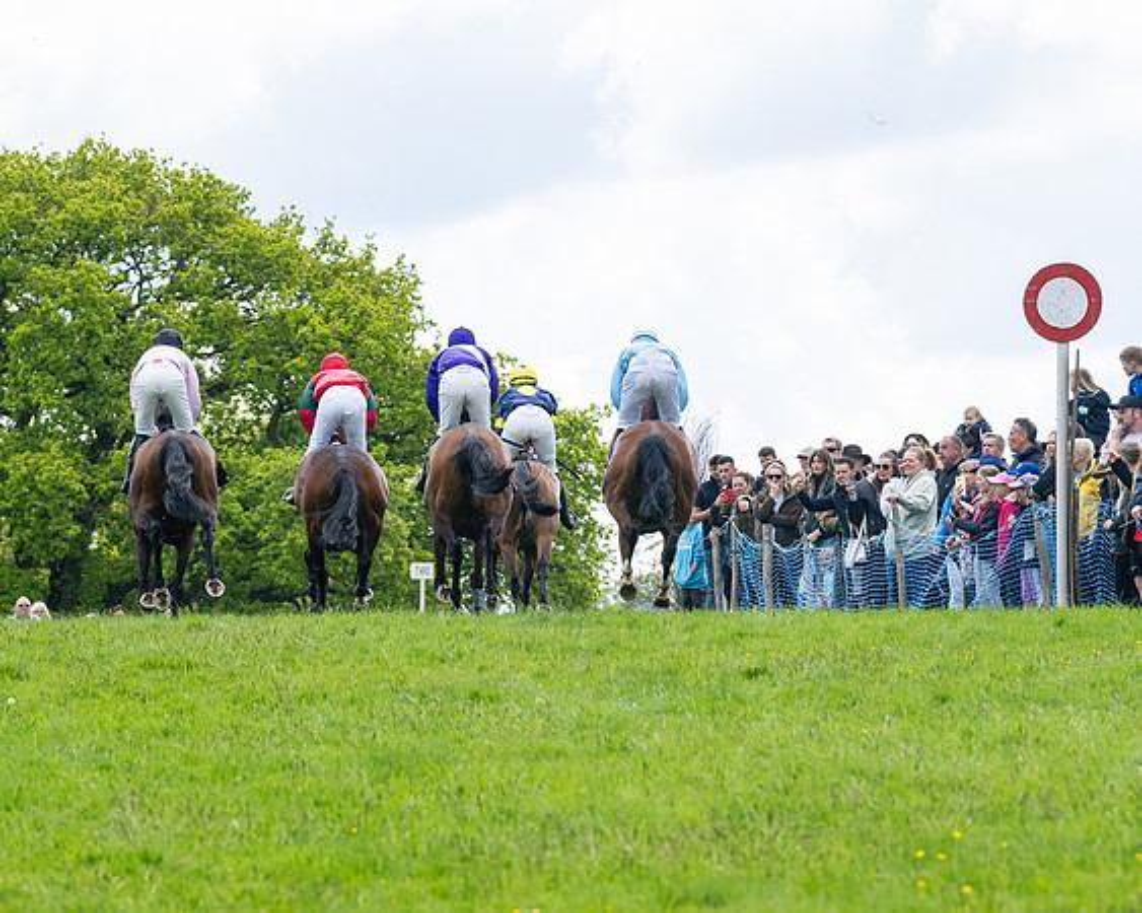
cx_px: 466
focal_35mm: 352
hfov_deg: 5.5
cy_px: 450
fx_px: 11880
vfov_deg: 4.4
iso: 400
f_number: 6.3
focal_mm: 200
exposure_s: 1/1250
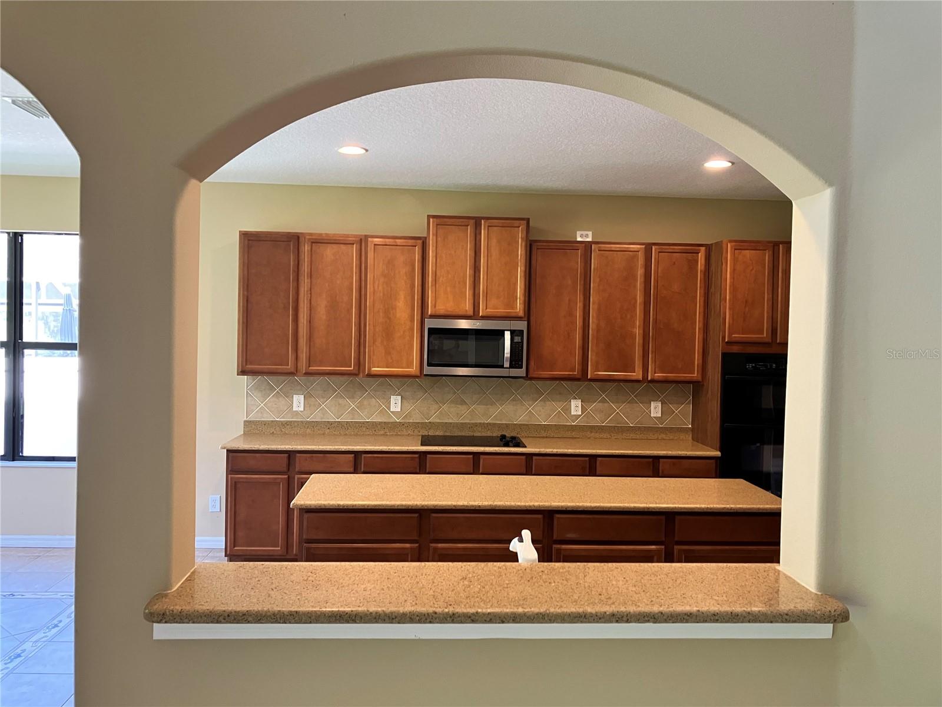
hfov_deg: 63.4
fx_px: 762
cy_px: 354
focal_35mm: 28
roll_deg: -0.9
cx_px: 471
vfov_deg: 49.7
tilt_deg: -2.4
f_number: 1.8
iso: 200
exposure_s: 1/60
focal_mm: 3.99
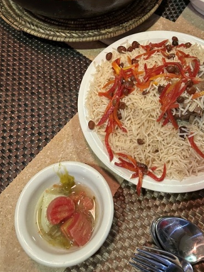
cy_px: 68
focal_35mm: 38
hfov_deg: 37.4
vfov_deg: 47.2
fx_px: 298
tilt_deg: -54.9
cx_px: 133
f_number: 1.78
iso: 500
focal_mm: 6.86
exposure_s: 1/60
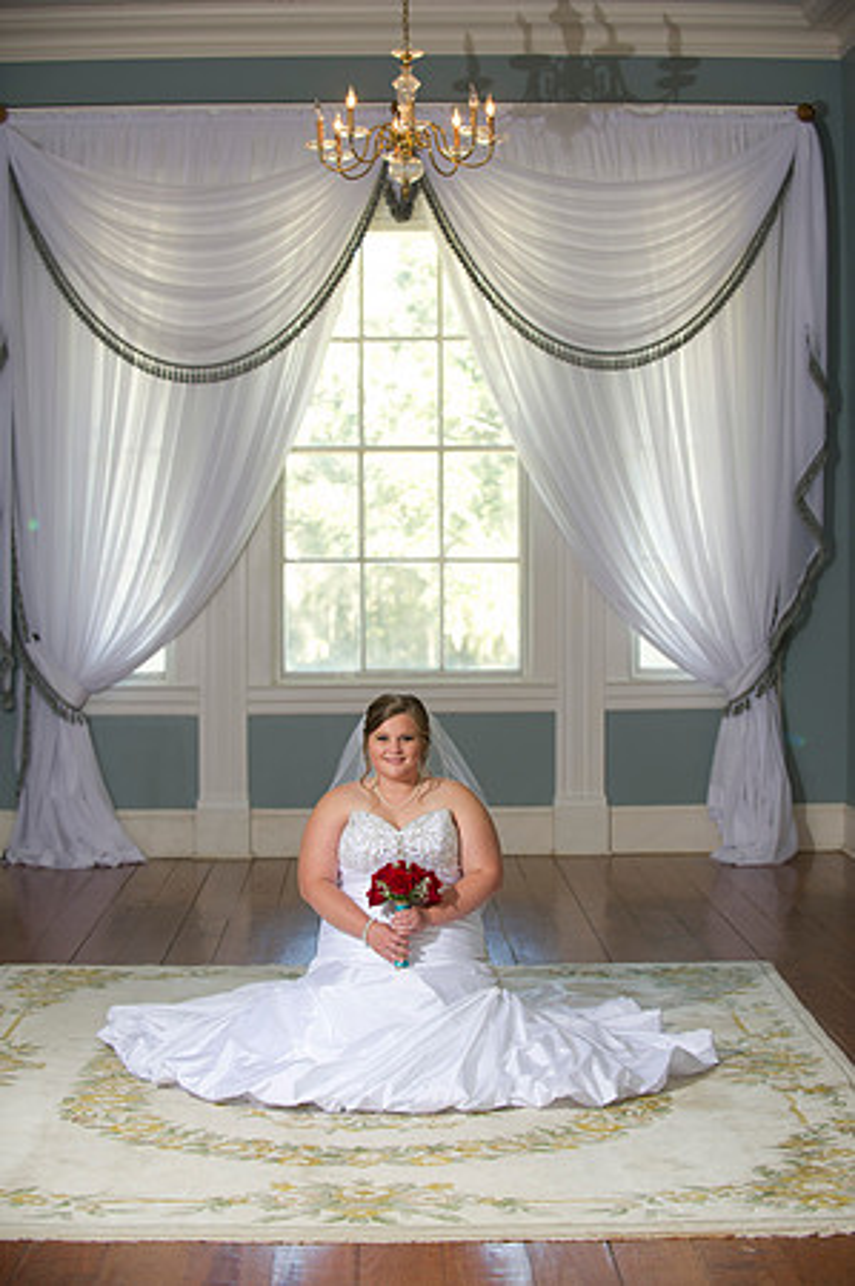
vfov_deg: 28.9
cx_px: 428
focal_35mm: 70
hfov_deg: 19.4
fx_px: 2499
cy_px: 643
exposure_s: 1/80
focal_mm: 70
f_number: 3.2
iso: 400
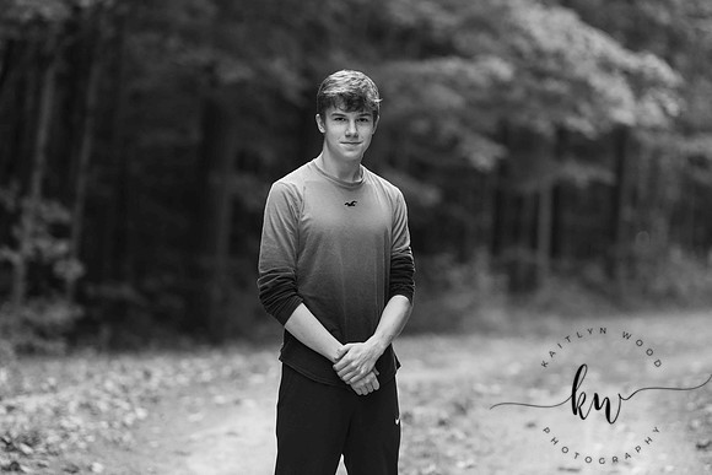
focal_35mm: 160
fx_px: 3165
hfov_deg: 12.8
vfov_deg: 8.6
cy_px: 238
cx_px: 356
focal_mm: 160
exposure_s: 1/320
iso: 500
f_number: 2.8
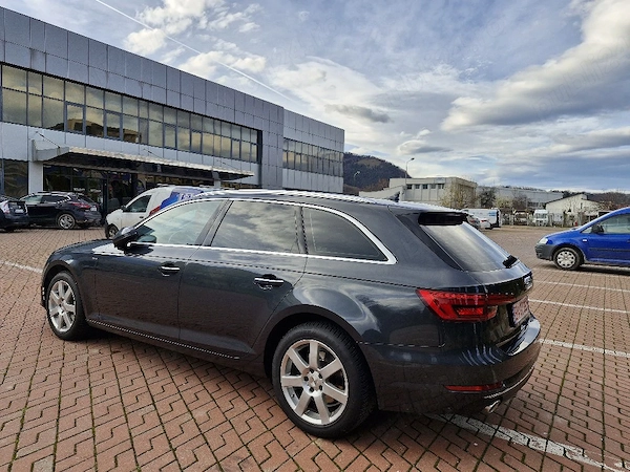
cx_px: 315
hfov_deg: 73.9
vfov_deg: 58.9
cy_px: 236
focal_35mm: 23
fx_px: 419
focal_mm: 5.54
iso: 50
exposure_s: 1/833
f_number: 1.8
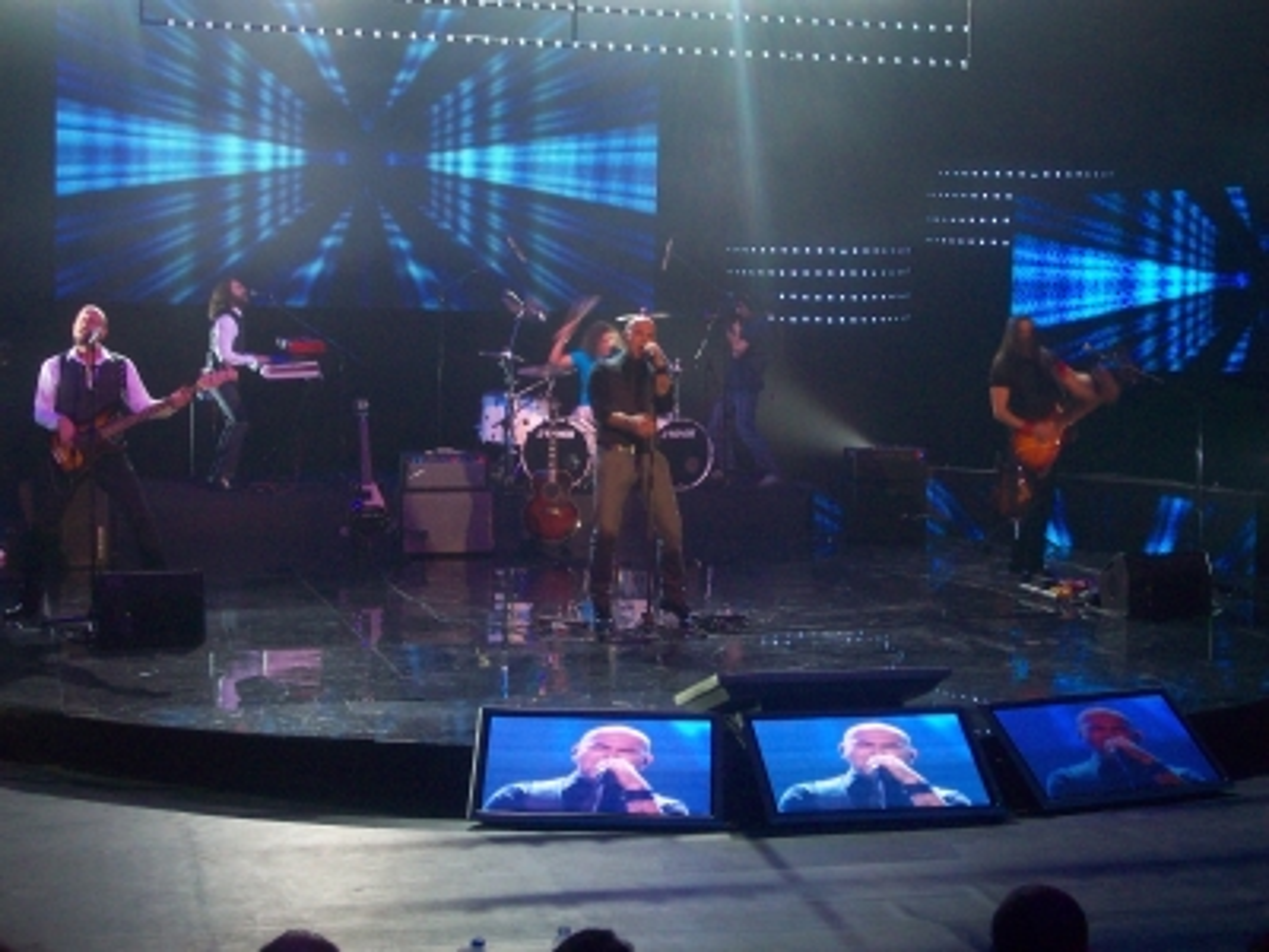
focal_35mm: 66
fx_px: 2420
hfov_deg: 29.4
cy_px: 476
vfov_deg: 22.3
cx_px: 634
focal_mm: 11
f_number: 4.1
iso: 200
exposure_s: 1/8
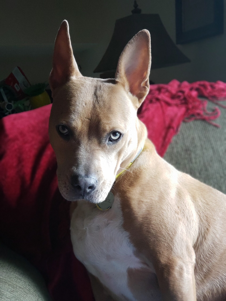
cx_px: 113
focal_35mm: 52
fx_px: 453
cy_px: 150
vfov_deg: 36.8
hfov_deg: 28.0
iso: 250
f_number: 2.4
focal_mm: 6
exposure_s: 1/24
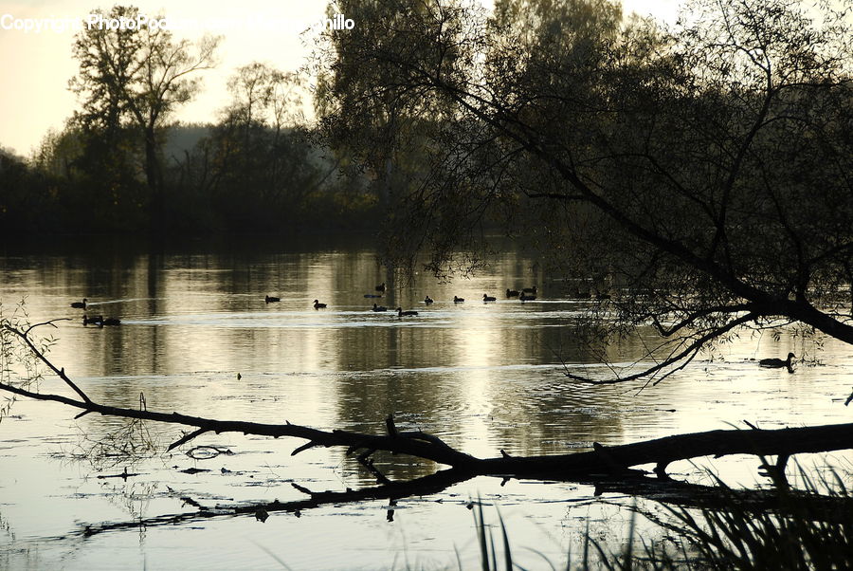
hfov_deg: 13.0
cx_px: 426
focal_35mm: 158
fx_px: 3735
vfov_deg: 8.7
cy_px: 286
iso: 100
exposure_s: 1/320
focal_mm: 105
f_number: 7.1
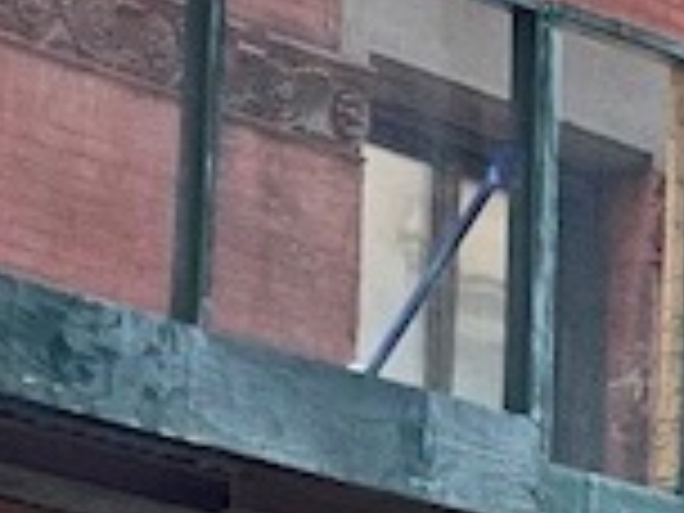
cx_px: 1710
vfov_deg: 3.8
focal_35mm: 389
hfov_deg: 4.9
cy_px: -54
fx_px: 7687
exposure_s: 1/60
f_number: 2.8
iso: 250
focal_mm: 9
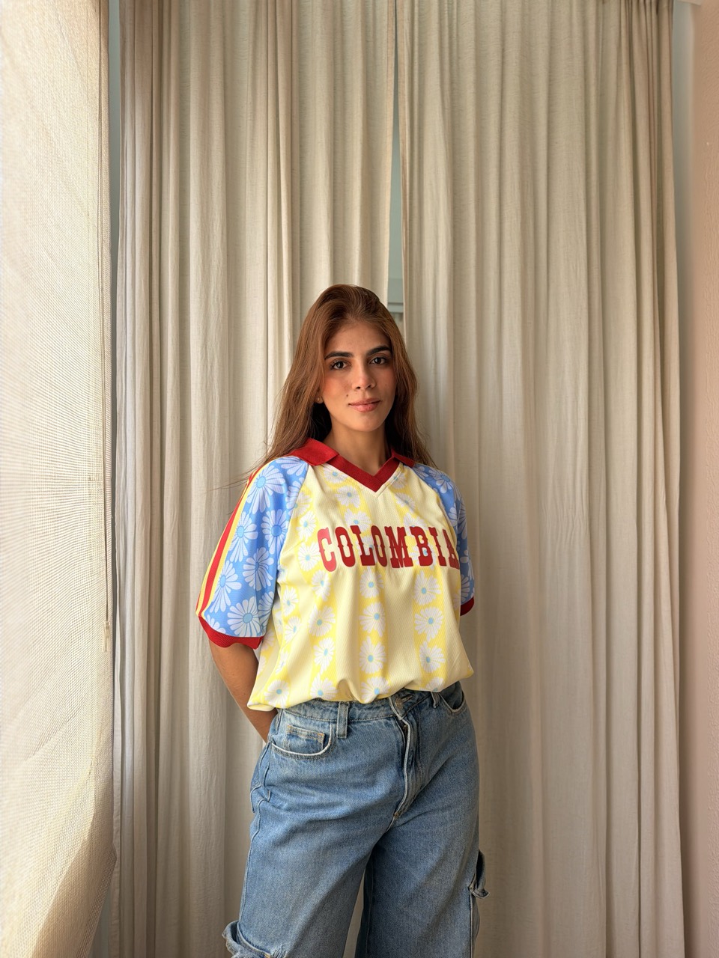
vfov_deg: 71.6
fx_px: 665
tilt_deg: -0.4
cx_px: 360
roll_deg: -0.1
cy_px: 479
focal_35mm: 24
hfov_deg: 56.8
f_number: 1.78
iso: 64
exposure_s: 1/180
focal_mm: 6.76
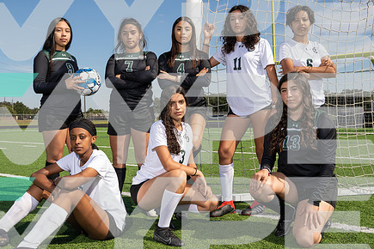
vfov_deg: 33.4
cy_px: 119
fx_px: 416
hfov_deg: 48.4
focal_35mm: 40
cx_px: 168
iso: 100
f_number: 8
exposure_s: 1/250
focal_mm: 30
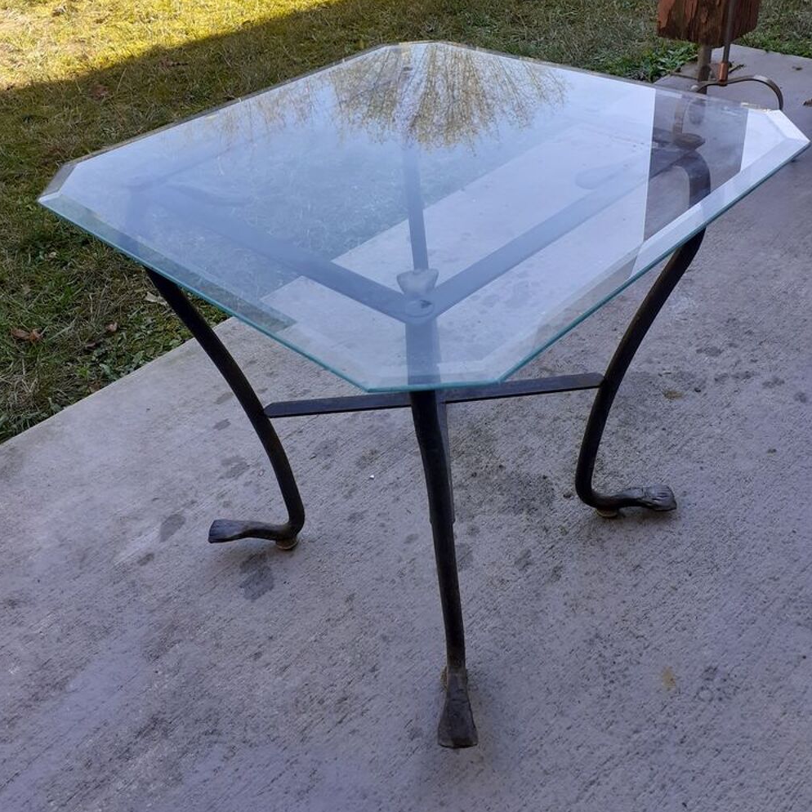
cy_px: 321
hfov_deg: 51.1
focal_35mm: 32
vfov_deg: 50.7
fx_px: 849
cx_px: 404
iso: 40
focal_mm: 3.6
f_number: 1.9
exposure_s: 1/208
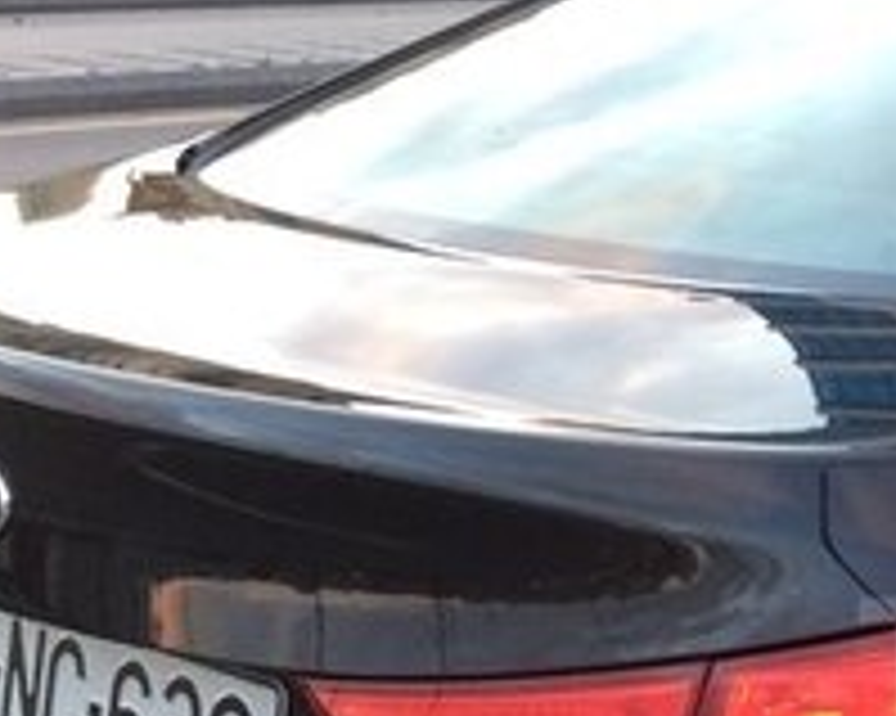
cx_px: 1319
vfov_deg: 16.1
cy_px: 664
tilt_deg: -19.0
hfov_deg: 18.3
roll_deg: -2.0
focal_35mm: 94
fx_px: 2491
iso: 50
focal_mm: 4.15
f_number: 2.2
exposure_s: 1/33
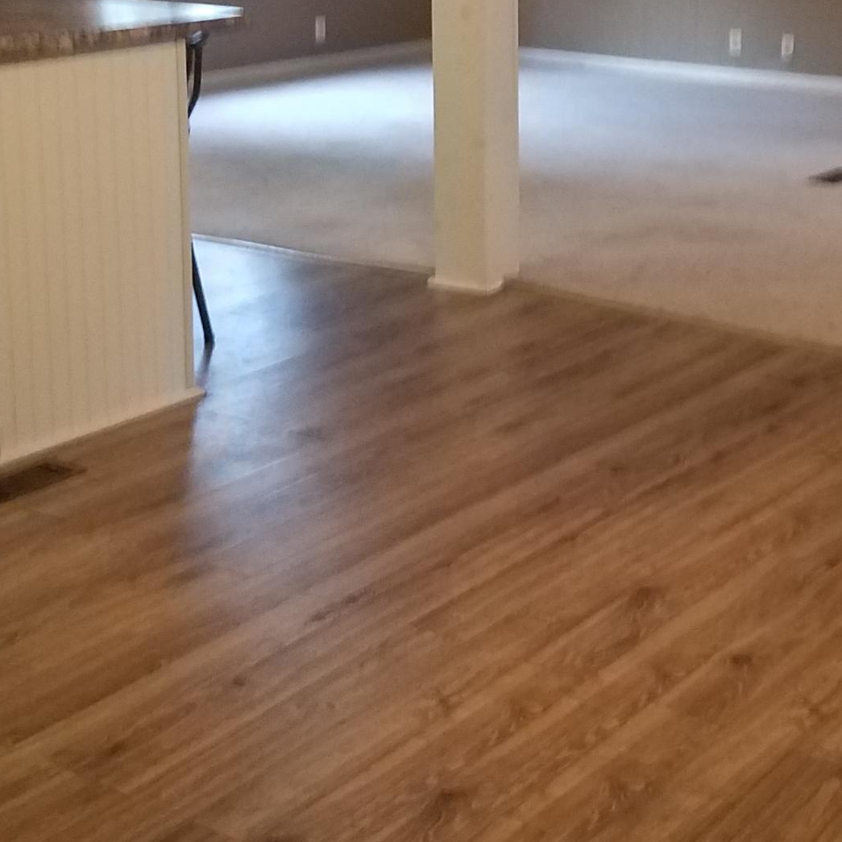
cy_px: 115
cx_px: 583
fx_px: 1816
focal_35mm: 66
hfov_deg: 25.9
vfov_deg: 25.4
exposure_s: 1/24
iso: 250
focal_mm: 4.2
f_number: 1.7
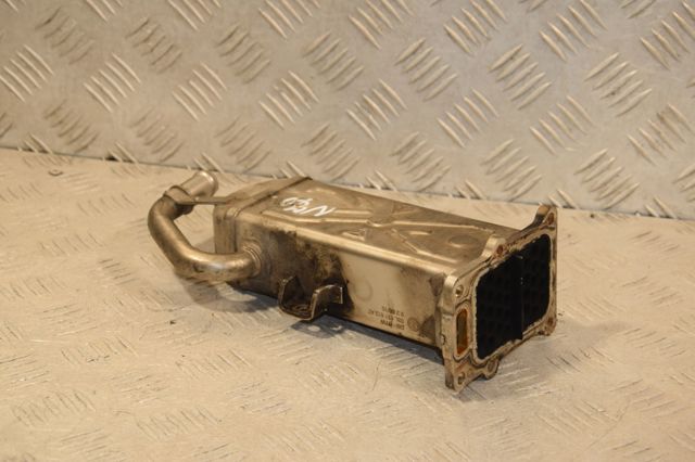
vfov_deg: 17.5
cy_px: 231
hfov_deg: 26.0
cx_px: 348
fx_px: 1505
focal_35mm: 78
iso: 800
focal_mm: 52
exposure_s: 1/200
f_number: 7.1
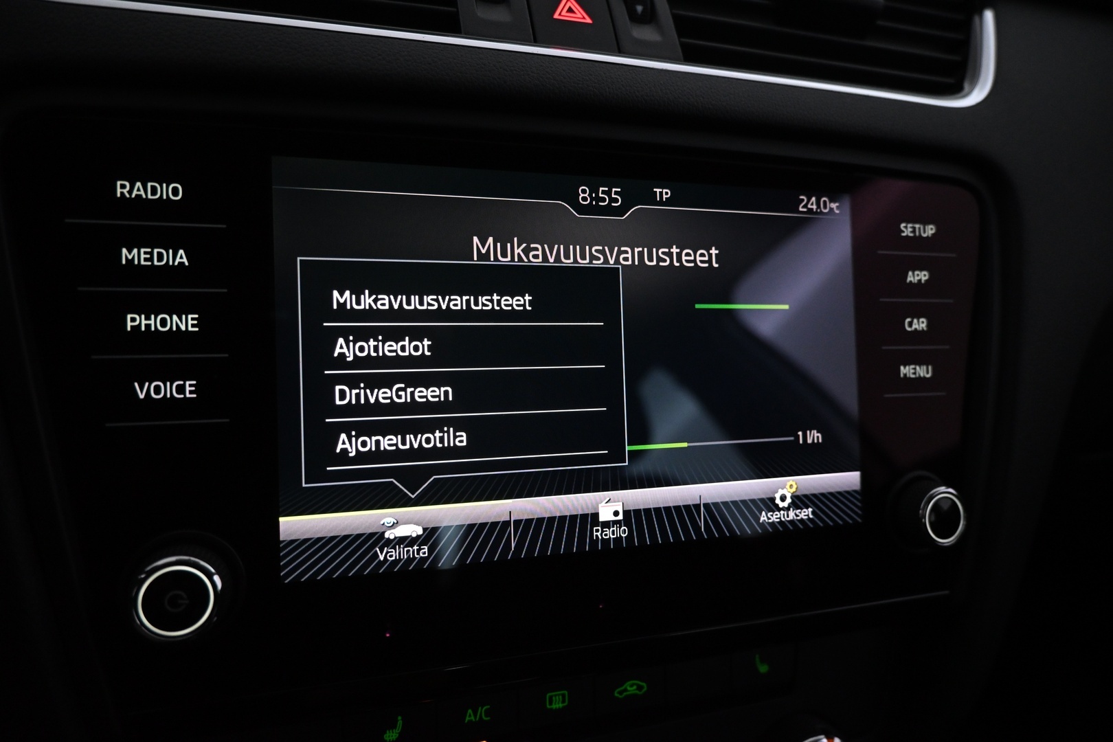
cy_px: 371
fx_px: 742
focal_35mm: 24
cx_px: 556
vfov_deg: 53.1
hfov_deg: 73.7
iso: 2000
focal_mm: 16
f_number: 3.5
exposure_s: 1/125
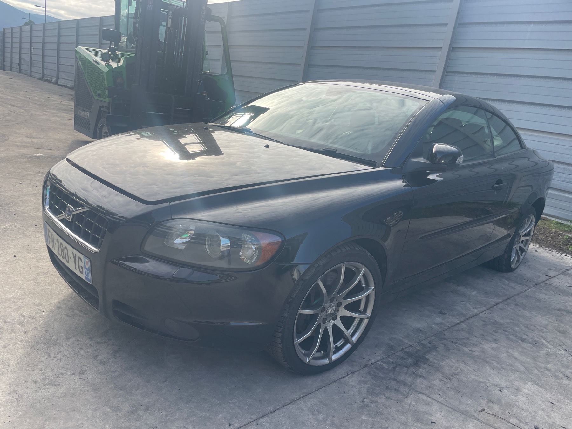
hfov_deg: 67.3
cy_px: 214
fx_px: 430
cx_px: 286
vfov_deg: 53.1
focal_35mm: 26
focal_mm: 4.2
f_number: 1.6
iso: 32
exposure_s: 1/1887
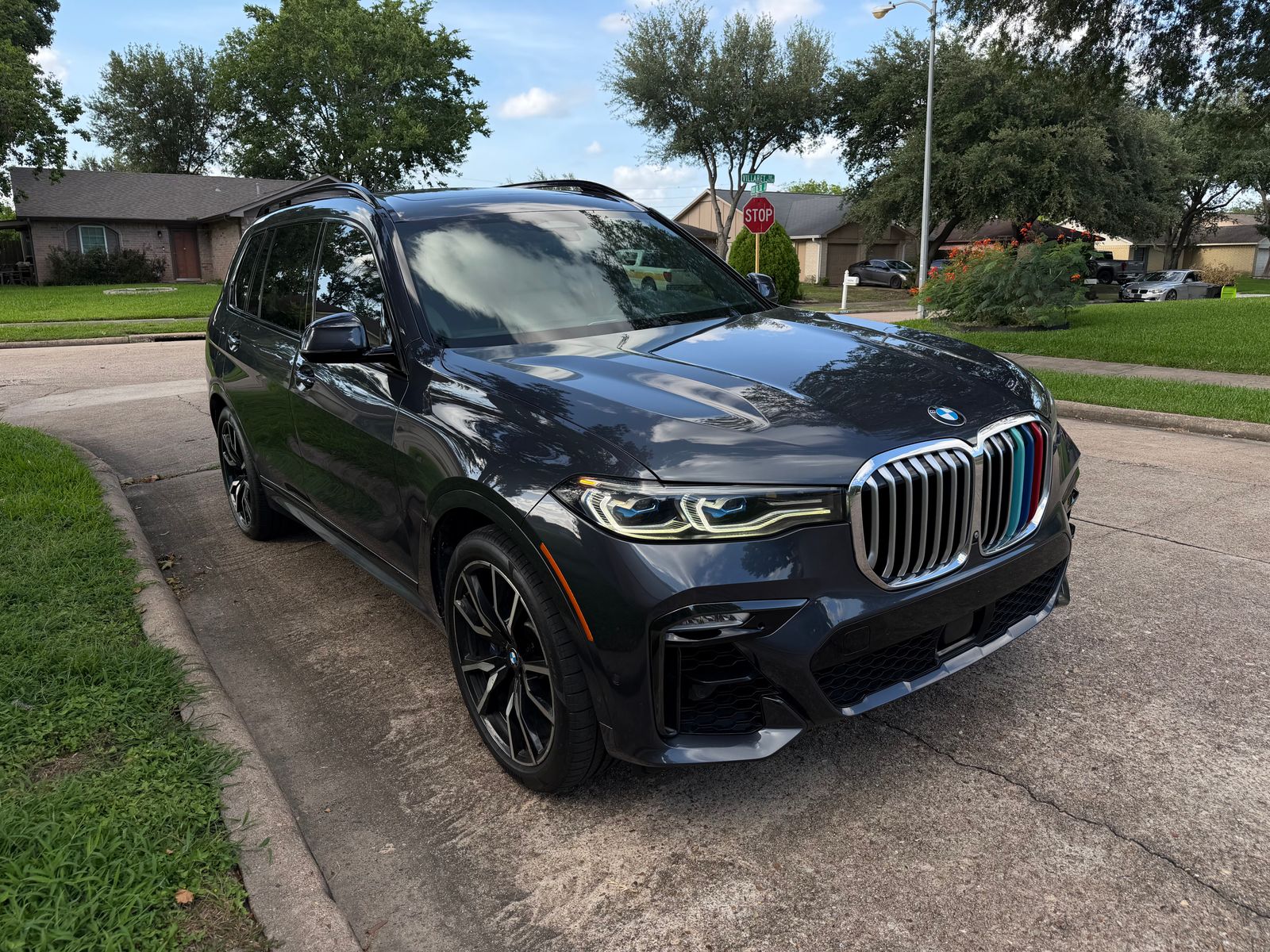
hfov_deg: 71.6
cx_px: 635
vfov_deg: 56.8
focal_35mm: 24
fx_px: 881
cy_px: 476
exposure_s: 1/1060
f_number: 1.78
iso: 80
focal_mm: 6.76
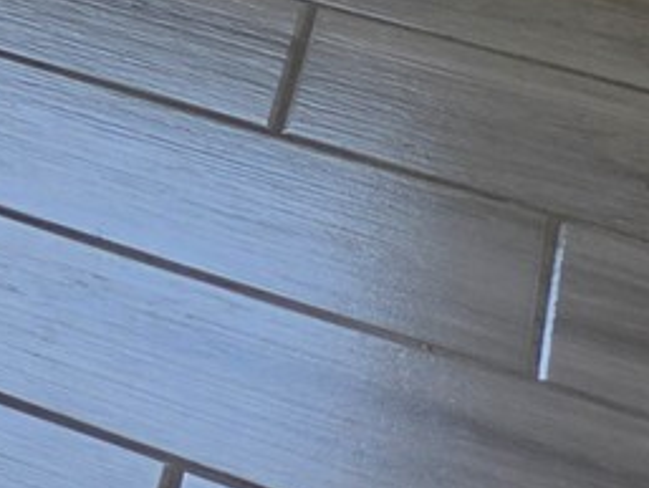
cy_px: -933
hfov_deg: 10.5
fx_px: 2682
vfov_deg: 8.7
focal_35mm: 143
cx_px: -1184
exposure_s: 1/137
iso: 25
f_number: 1.8
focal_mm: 5.4
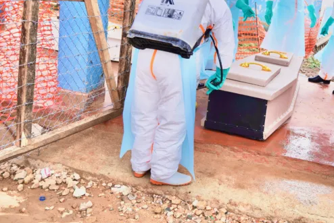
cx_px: 243
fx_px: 408
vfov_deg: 30.1
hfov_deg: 43.3
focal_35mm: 44
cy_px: 60
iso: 100
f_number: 4
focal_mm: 29
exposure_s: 1/320
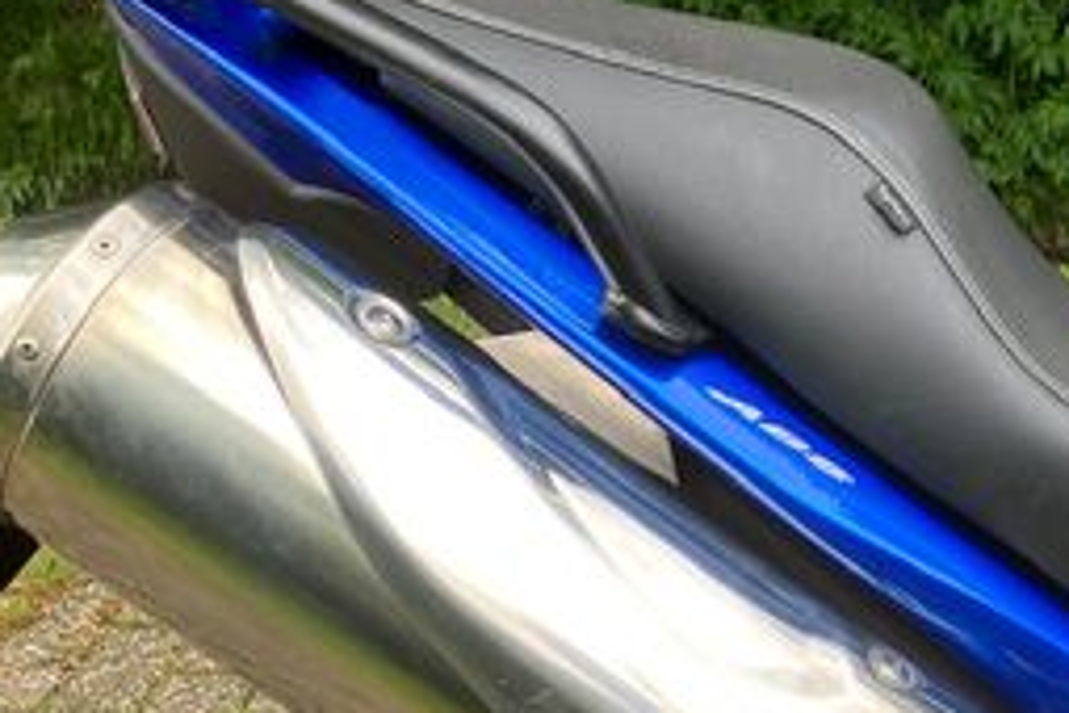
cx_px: 926
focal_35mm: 73
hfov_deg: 26.9
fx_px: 2168
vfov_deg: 17.9
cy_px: 814
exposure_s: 1/122
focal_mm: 3.99
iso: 25
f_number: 1.8
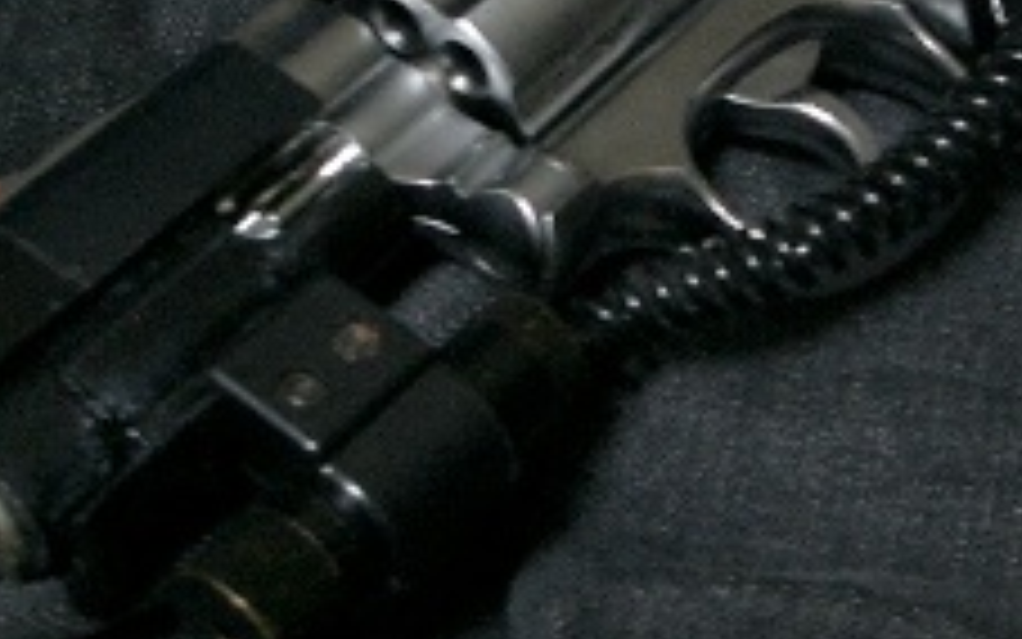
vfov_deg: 13.7
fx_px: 2647
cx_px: 644
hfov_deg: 21.8
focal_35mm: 95
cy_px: 148
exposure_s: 1/8
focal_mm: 8.2
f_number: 3.1
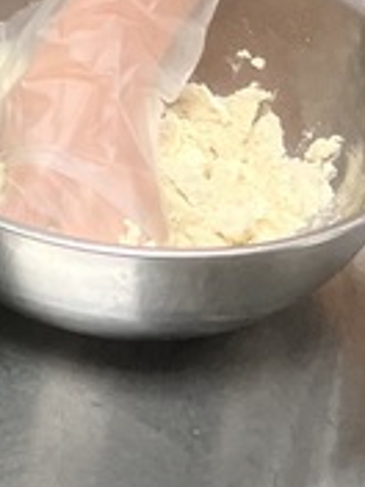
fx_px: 2123
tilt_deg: -25.7
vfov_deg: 12.7
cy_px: -102
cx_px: -285
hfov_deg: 9.4
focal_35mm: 151
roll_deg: -0.5
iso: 64
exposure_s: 1/120
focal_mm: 5.7
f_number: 1.5
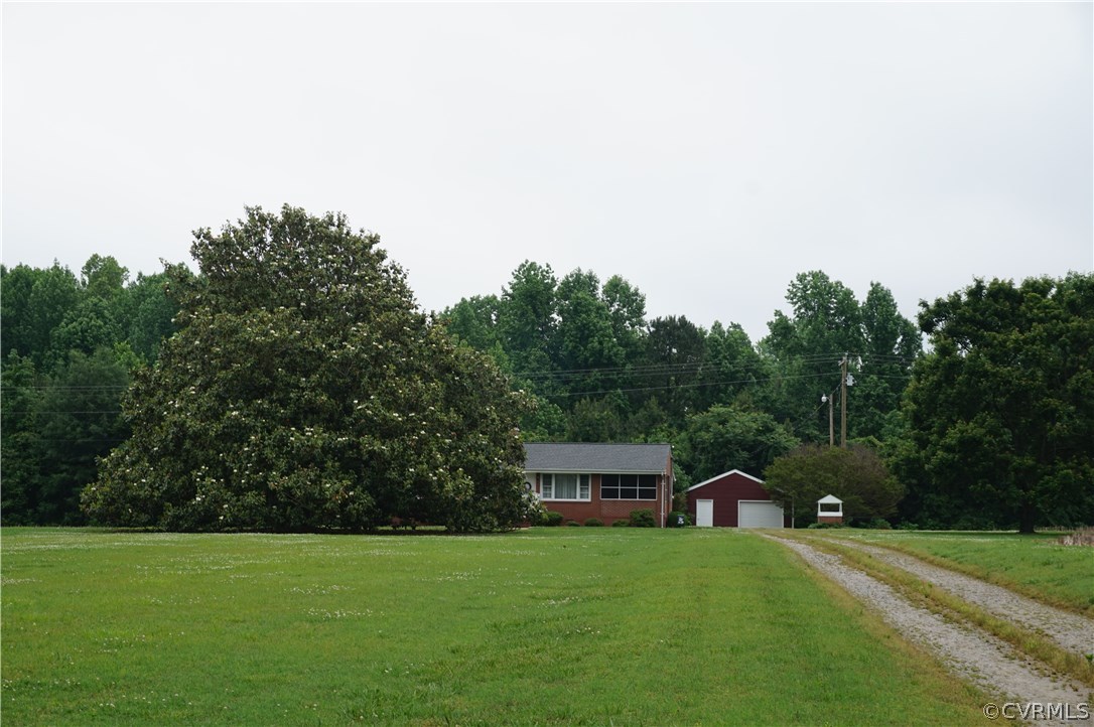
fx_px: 1913
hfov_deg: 31.9
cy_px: 364
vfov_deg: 21.5
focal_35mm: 63
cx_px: 547
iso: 100
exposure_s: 1/100
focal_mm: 42
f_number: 11
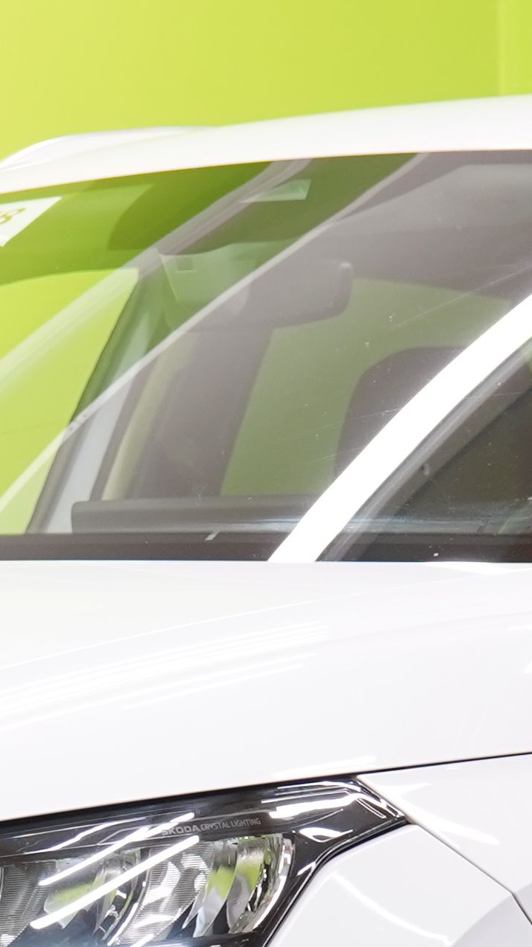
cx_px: 256
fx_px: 6650
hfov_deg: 4.6
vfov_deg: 8.1
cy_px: 750
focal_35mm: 265
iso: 400
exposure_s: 1/25
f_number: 5
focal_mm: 54
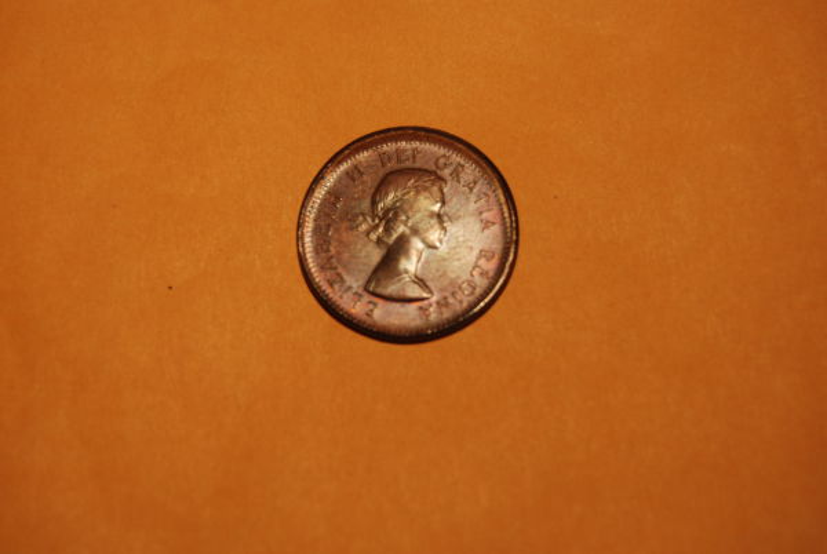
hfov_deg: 24.6
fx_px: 1898
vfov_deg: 16.6
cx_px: 414
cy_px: 277
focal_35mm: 82
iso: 200
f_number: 5.6
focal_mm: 55
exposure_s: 1/60
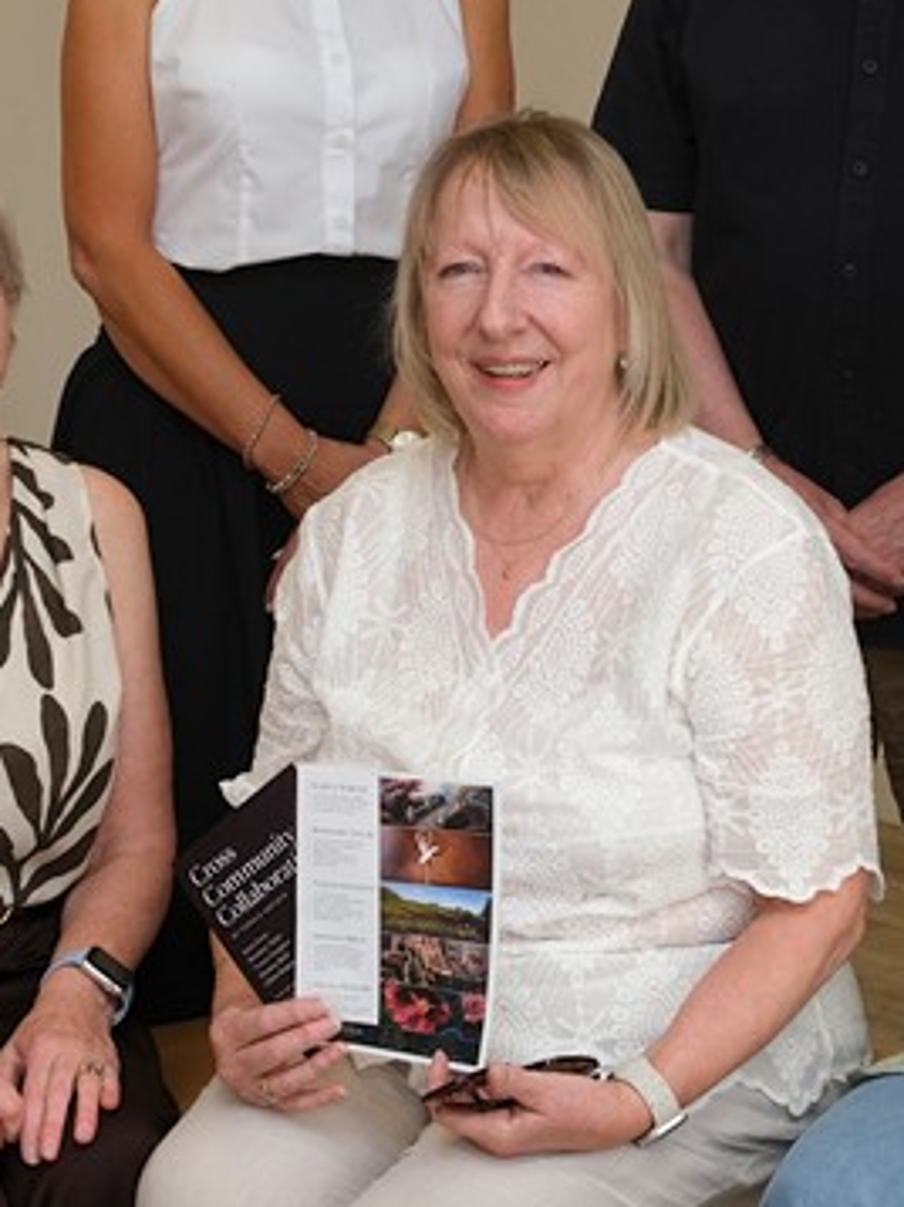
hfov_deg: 14.1
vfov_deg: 18.7
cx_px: 536
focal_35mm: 105
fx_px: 3660
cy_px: 374
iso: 400
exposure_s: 1/125
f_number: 4.5
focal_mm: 27.7
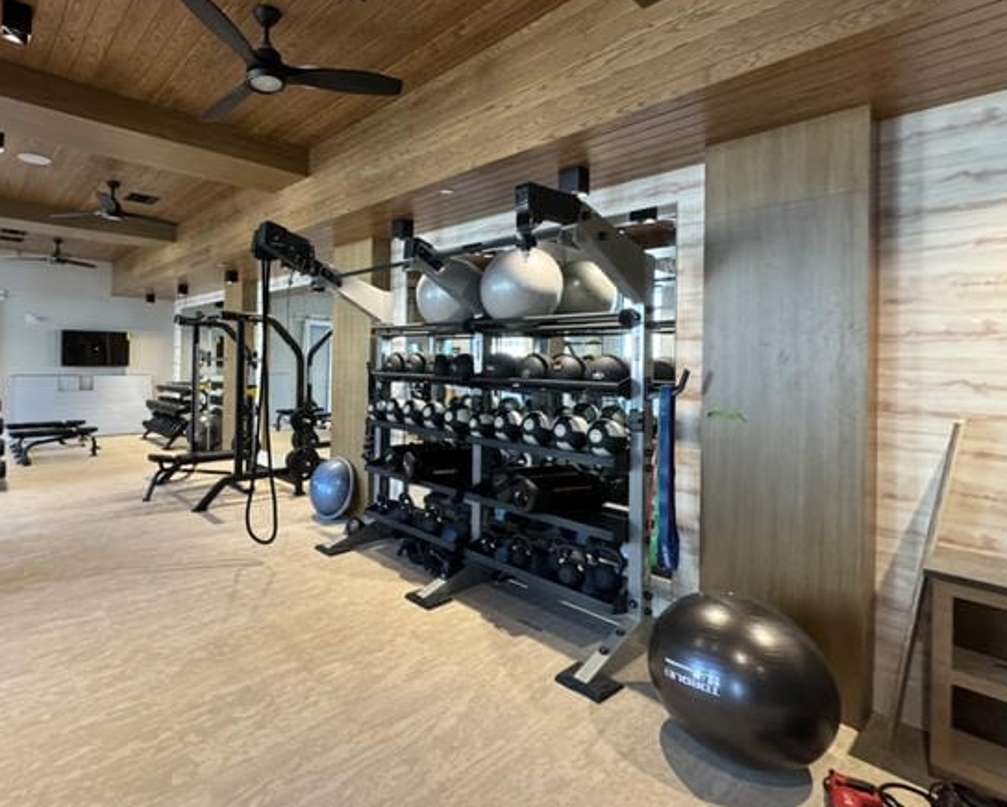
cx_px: 362
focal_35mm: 18
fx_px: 537
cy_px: 355
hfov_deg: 84.2
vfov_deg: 73.6
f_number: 2.2
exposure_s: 1/60
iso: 400
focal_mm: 2.22
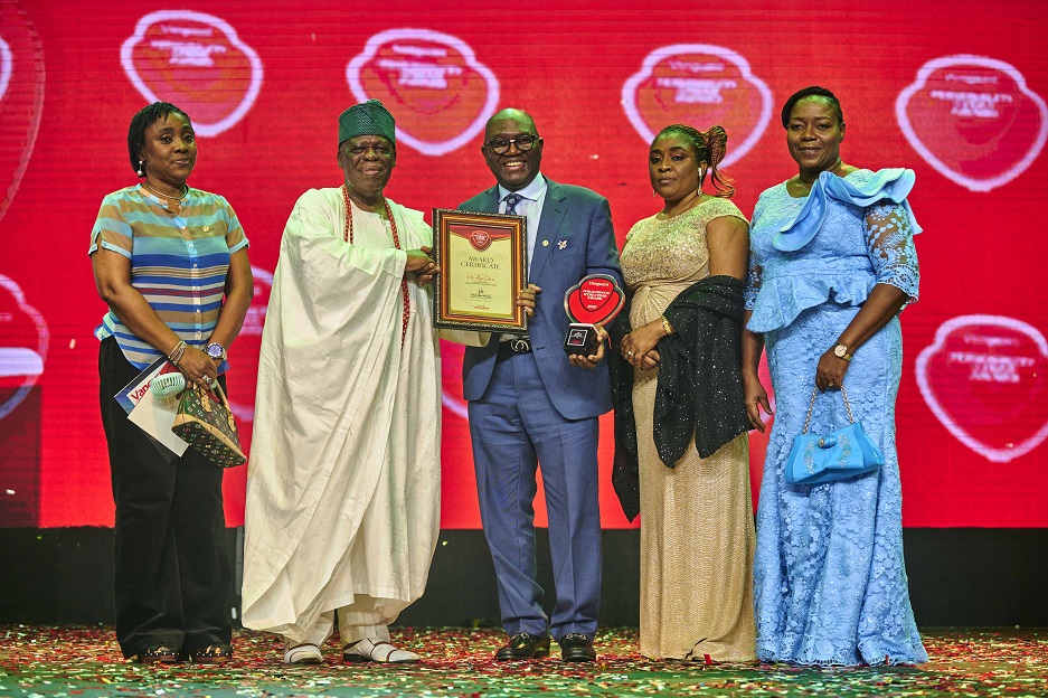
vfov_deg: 19.4
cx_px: 524
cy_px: 349
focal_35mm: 70
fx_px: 2037
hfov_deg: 28.9
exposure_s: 1/500
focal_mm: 70
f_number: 3.2
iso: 500
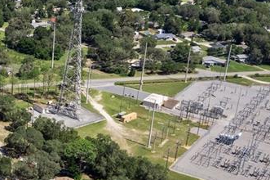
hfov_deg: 26.7
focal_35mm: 68
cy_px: 130
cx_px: -44
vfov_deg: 19.9
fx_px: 509
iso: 100
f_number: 2.8
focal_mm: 8.38
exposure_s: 1/2500
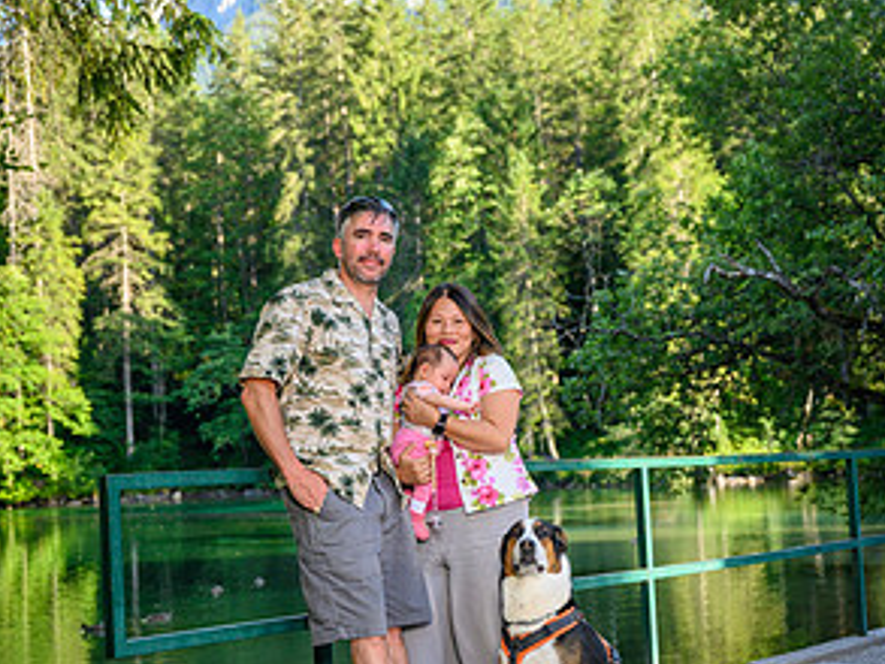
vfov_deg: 23.7
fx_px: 1586
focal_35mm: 62
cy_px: 338
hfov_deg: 31.2
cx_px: 446
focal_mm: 42
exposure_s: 1/2000
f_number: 3.2
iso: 400
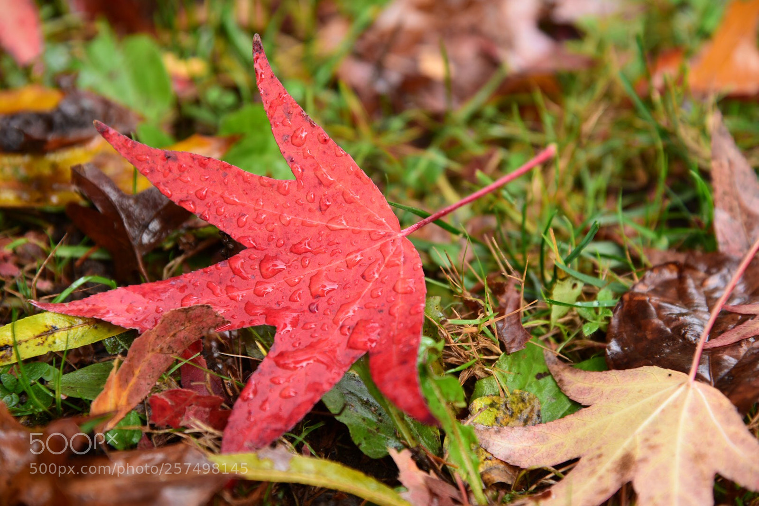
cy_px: 253
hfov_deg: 17.1
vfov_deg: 11.4
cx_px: 380
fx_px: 2530
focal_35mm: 120
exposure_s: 1/30
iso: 140
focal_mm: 120
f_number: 5
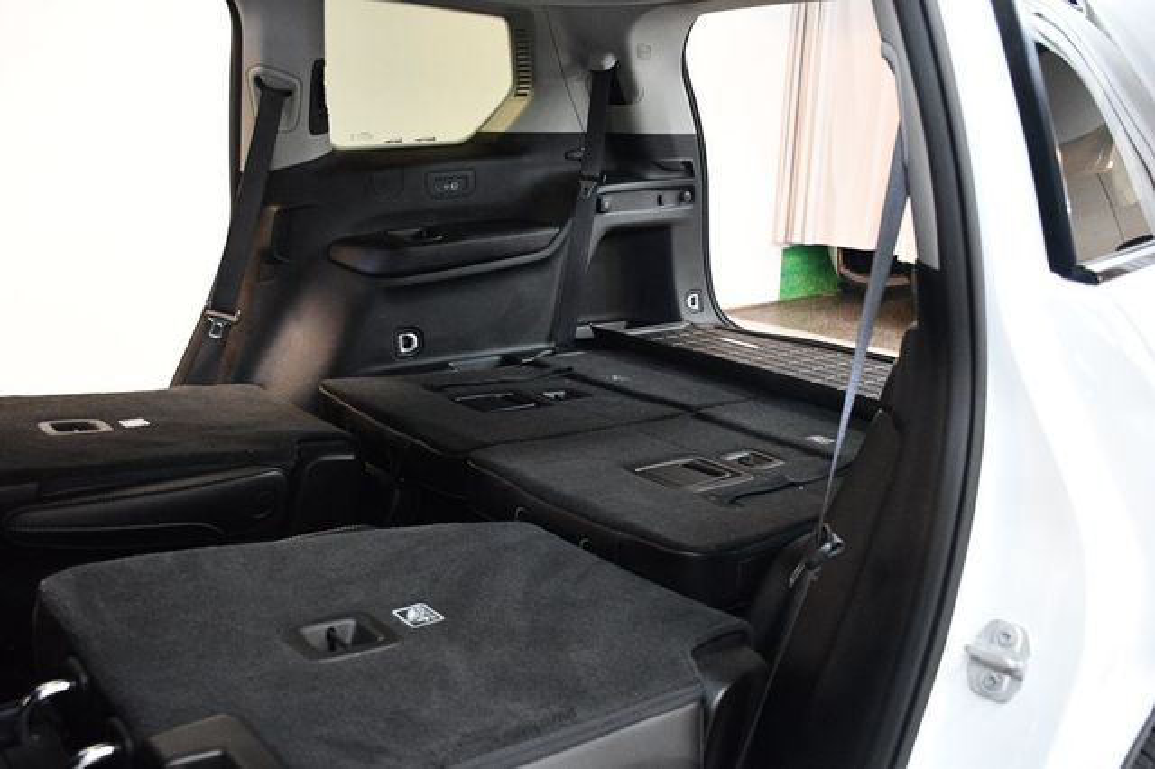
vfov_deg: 43.6
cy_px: 384
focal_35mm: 30
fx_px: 962
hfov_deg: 62.0
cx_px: 578
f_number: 3.5
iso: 3600
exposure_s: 1/60
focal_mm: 20
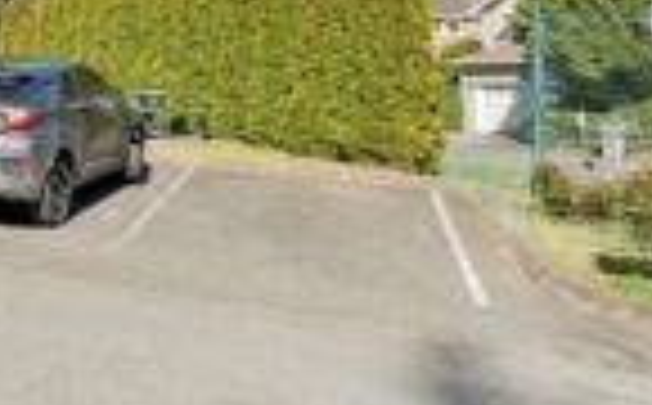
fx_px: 1125
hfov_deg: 28.2
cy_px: 70
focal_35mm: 63
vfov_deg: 20.1
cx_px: -130
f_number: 9
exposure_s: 1/250
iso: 250
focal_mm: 15
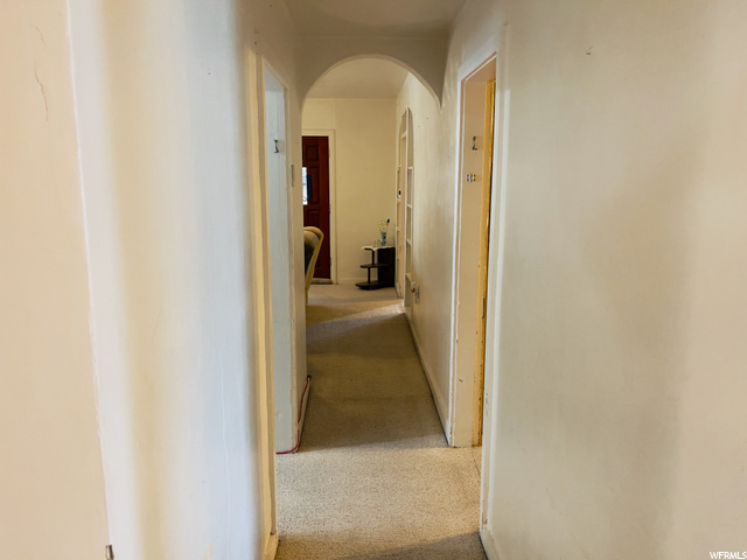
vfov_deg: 53.1
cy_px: 280
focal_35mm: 26
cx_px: 374
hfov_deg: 67.3
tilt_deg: -10.3
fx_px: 561
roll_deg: +0.2
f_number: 1.6
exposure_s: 1/60
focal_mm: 5.1
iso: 400
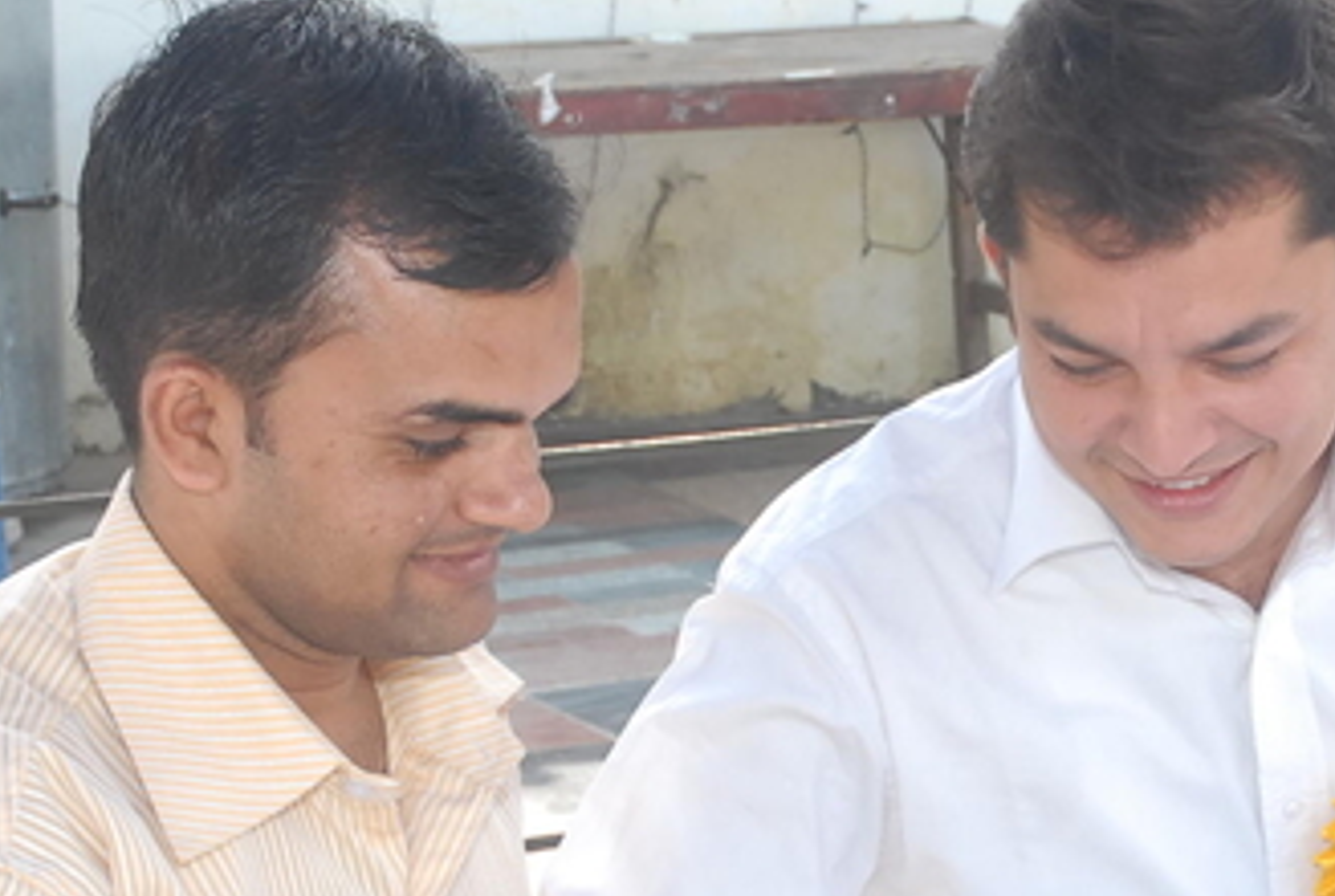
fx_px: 3946
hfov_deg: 19.1
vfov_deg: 12.8
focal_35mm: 106
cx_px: 956
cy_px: 815
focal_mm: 29
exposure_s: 1/125
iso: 400
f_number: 7.1
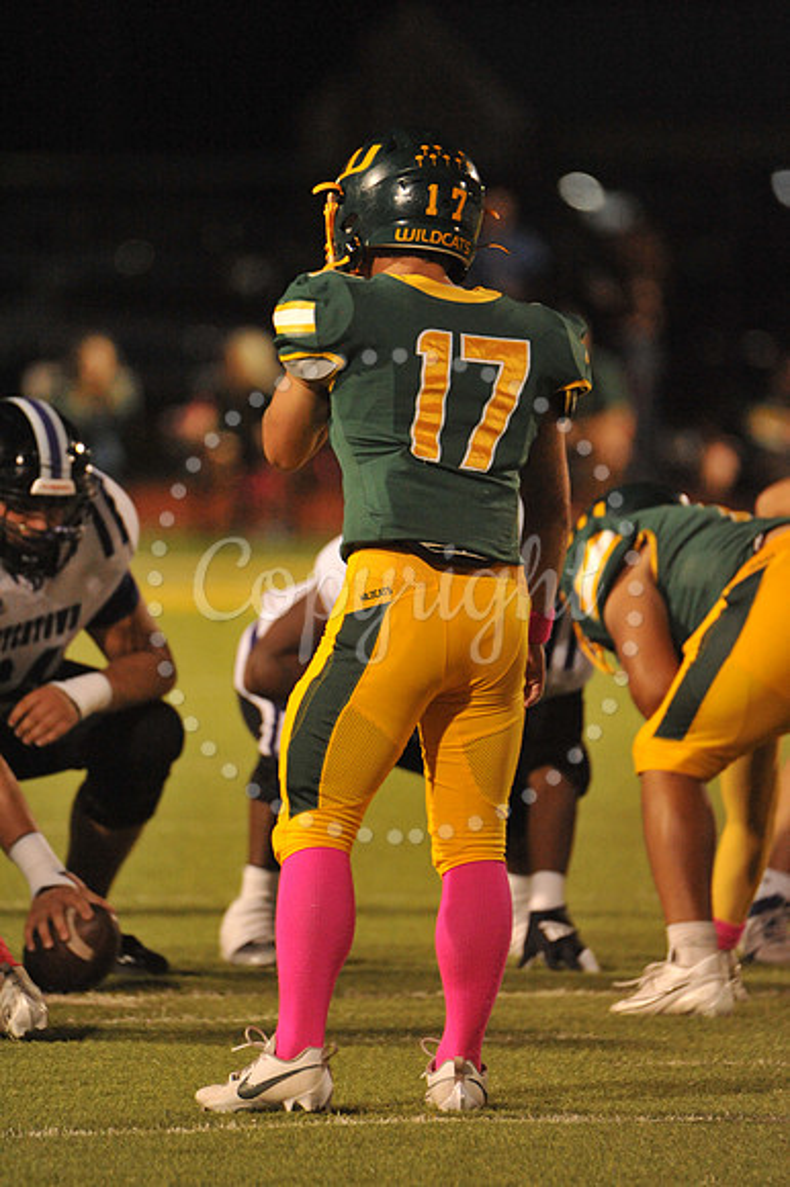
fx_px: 19772
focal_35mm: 600
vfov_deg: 3.4
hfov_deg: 2.3
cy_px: 594
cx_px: 395
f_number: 6.3
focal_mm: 600
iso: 6400
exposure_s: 1/200
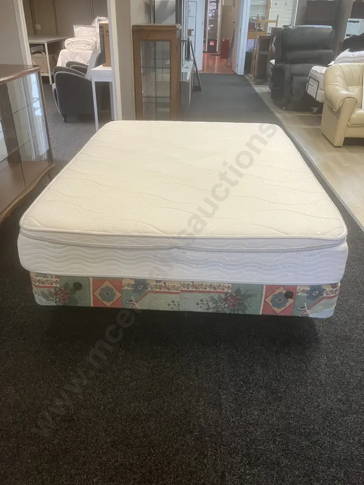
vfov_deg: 63.4
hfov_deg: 49.7
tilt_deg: -27.6
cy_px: 242
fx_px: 393
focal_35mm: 28
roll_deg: -0.7
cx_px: 182
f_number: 1.8
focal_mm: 3.99
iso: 100
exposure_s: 1/50
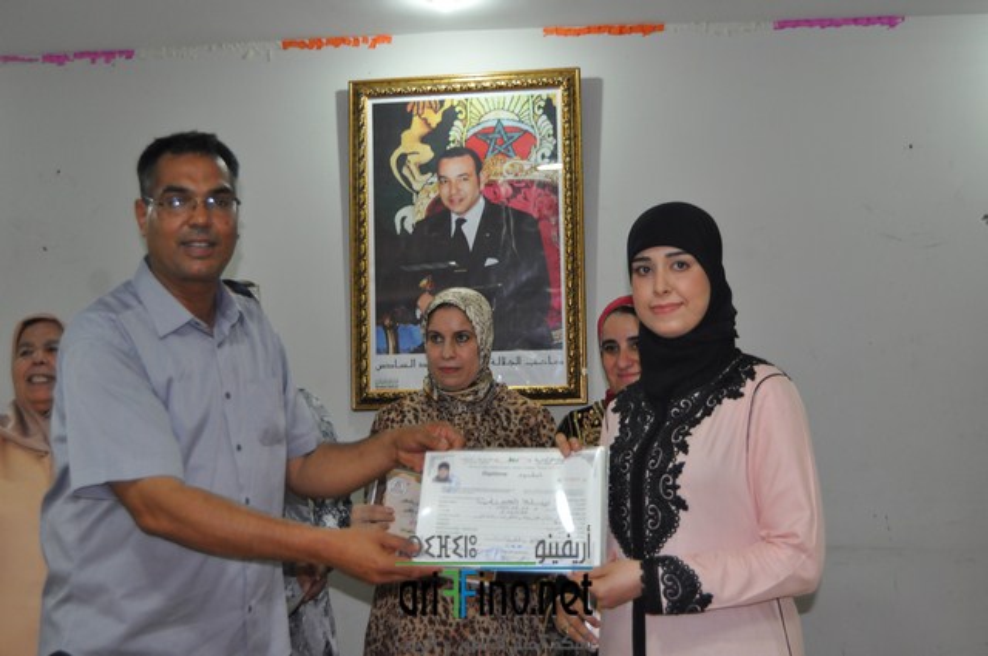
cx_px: 494
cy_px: 328
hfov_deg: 42.4
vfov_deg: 28.9
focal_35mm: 46
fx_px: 1275
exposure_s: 1/60
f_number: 4.2
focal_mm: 31
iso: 800
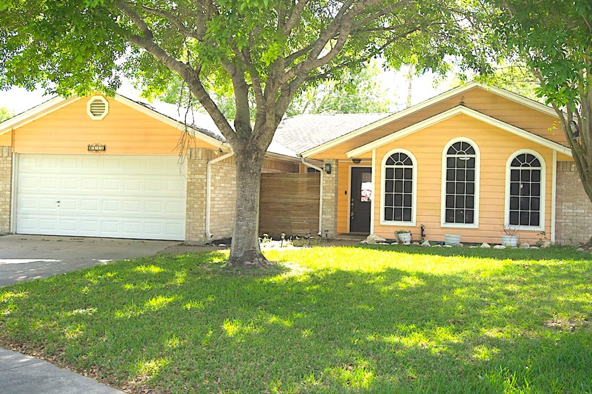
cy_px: 189
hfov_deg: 48.4
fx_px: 657
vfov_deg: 33.3
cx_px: 330
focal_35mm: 40
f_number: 7.1
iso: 100
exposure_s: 1/100
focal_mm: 33
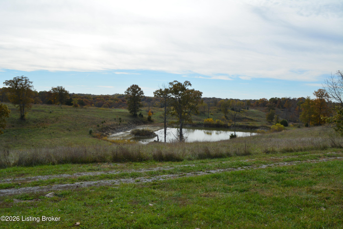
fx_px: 286
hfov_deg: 61.9
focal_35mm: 30
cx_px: 172
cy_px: 114
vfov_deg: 43.6
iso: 100
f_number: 8
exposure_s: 1/320
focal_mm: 20
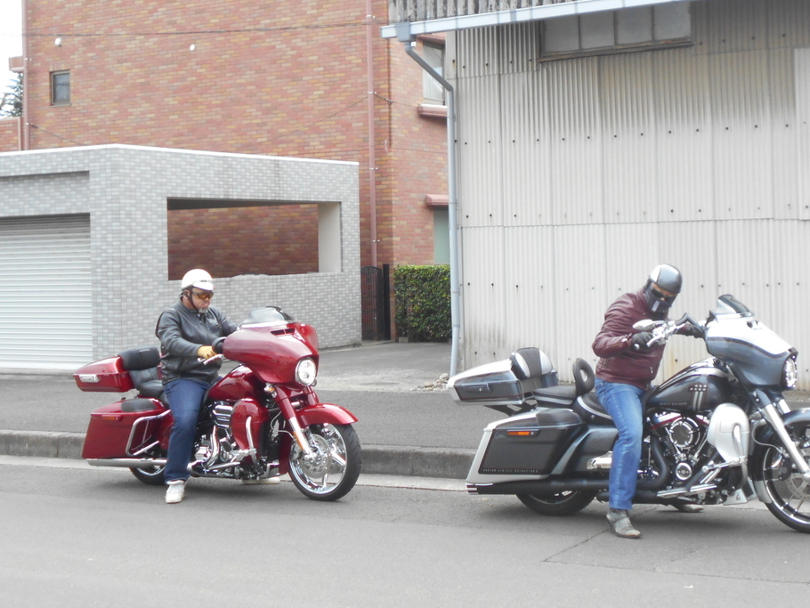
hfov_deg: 33.1
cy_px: 235
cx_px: 482
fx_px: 1358
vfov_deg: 25.2
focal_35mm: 58
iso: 160
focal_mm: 7.7
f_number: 4.2
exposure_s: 1/250
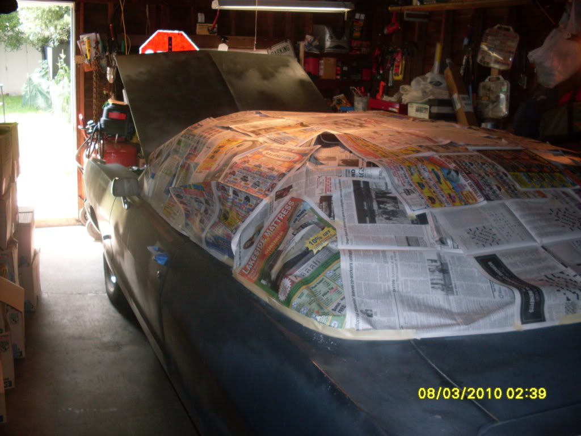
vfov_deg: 37.7
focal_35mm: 38
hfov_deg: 49.0
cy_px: 218
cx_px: 290
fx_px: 638
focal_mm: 6.3
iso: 100
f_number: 2.8
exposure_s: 1/45
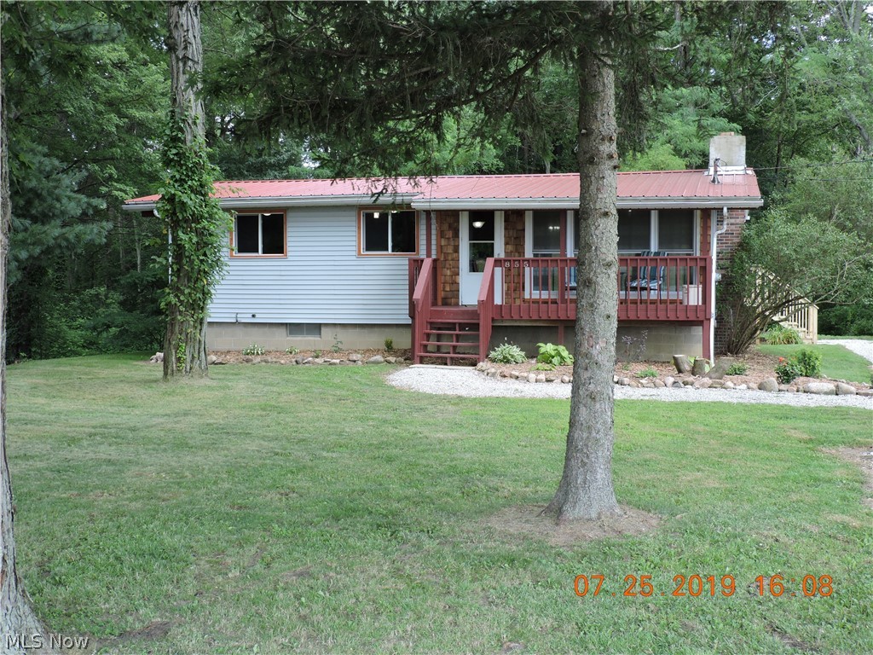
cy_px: 328
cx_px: 436
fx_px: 1084
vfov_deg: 33.6
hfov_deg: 43.9
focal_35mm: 43
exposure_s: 1/100
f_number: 3.4
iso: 100
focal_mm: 7.7
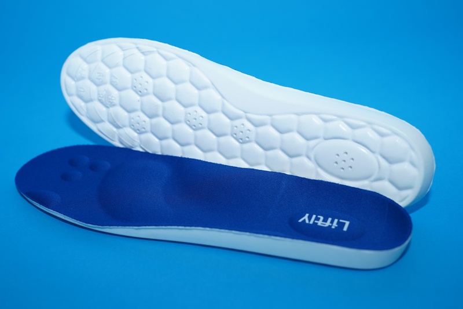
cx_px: 232
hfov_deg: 42.8
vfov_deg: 29.2
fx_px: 591
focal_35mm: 46
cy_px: 154
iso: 125
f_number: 5
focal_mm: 46
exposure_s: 1/250
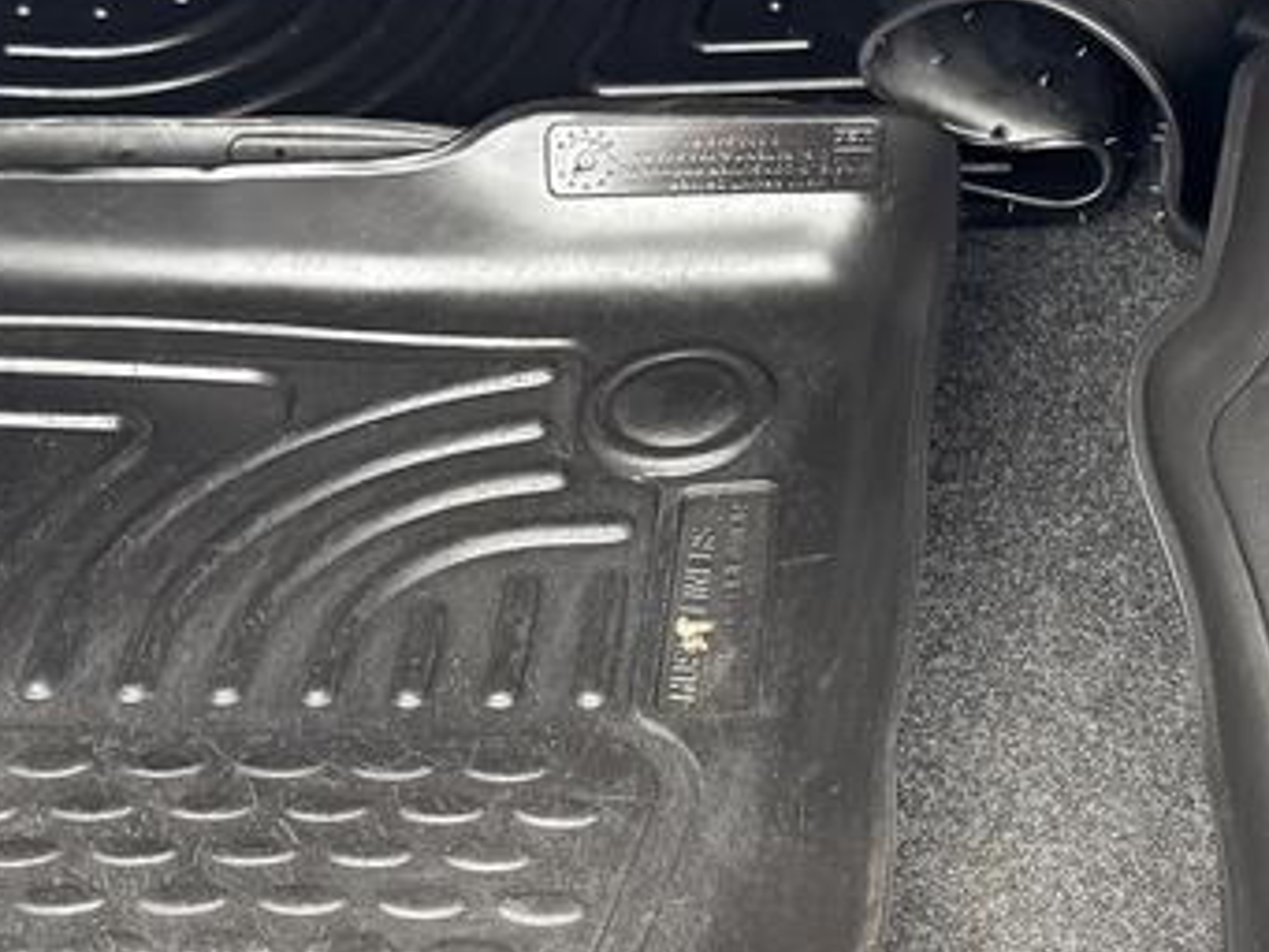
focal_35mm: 90
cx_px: 1046
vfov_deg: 16.4
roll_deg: -0.4
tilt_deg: -43.1
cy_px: 658
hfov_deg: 21.5
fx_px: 3301
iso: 200
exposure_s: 1/121
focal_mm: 6.76
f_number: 1.78
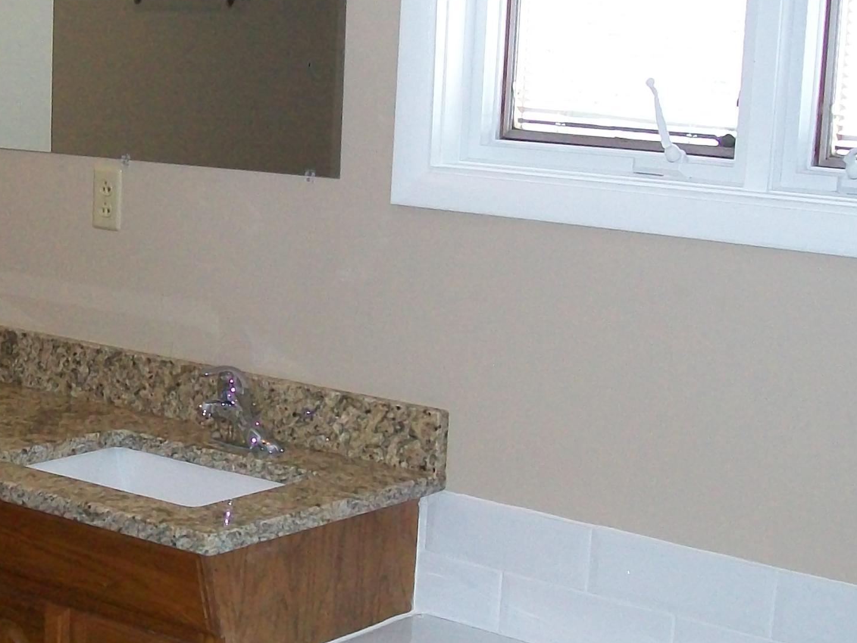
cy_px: 376
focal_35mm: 75
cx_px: 85
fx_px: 1857
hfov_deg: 25.2
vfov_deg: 19.6
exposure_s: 1/60
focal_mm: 6
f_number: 2.7
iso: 160
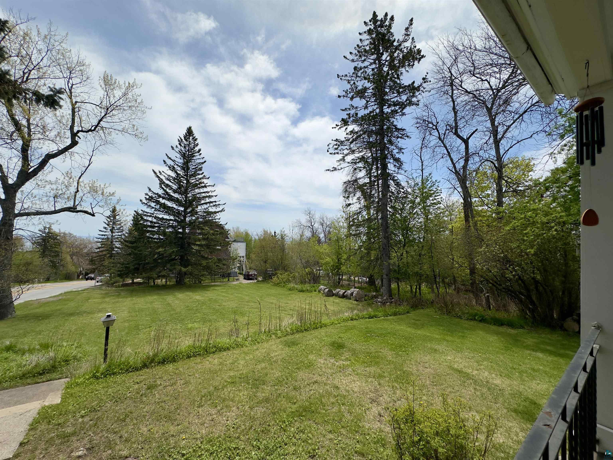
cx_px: 306
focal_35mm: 14
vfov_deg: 85.7
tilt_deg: +2.6
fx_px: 248
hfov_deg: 102.1
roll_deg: -0.6
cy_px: 230
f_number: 2.2
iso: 50
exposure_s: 1/3401
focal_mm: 2.22
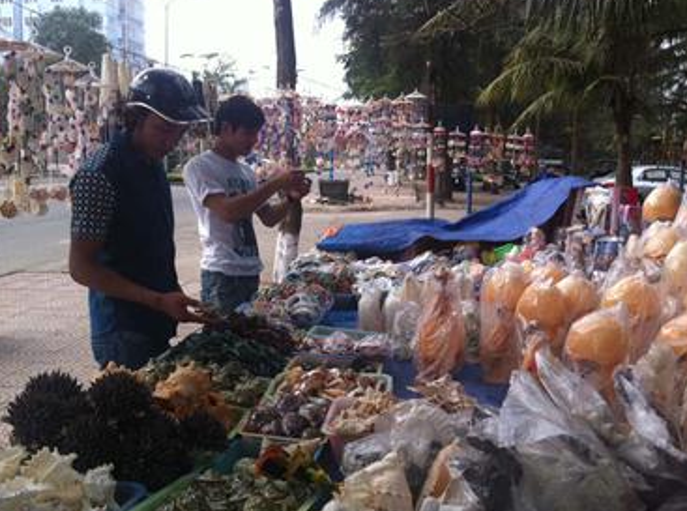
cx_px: 337
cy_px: 279
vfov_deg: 34.2
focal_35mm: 42
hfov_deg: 44.9
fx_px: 831
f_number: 2.8
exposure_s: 1/529
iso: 80
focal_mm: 3.85
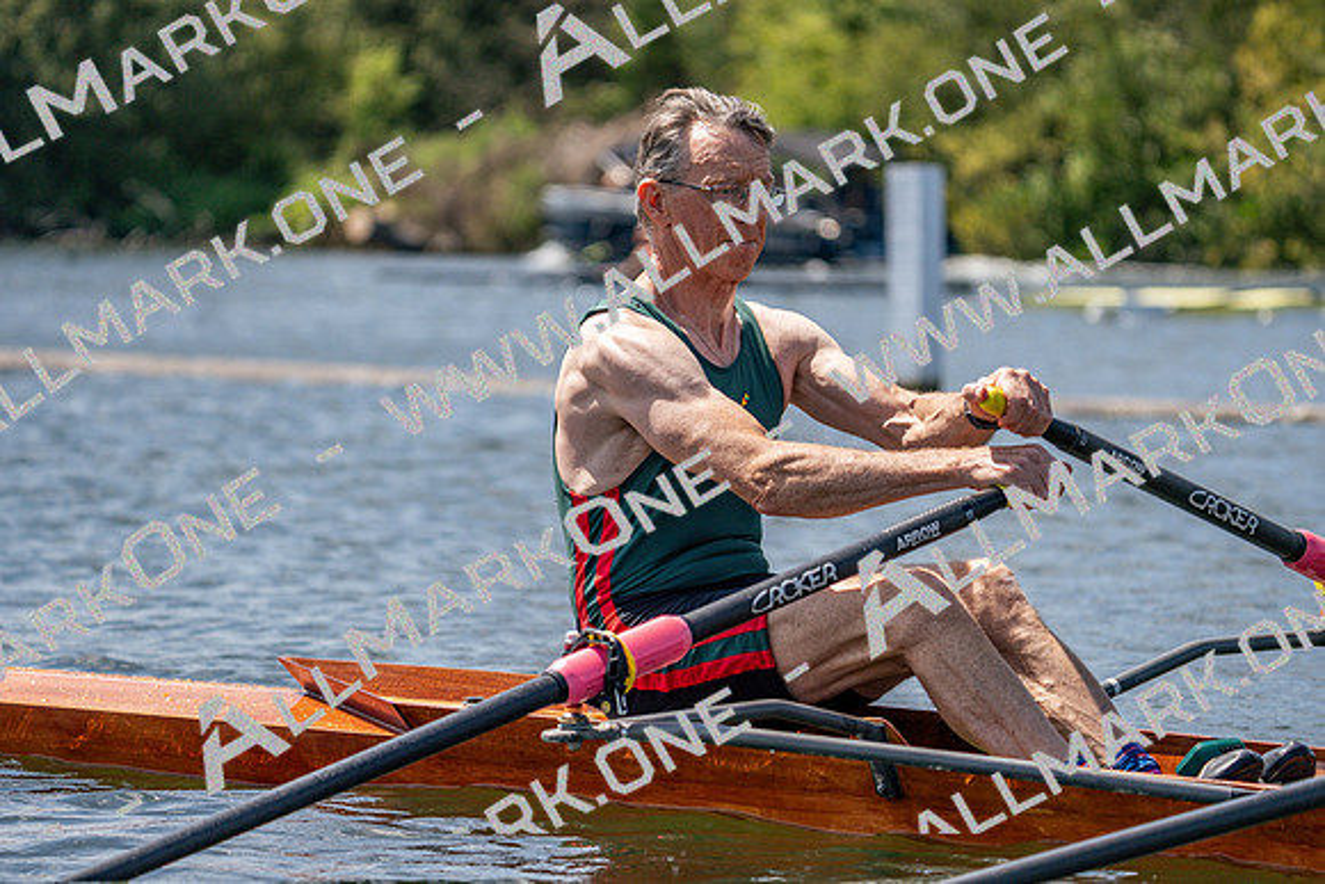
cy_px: 442
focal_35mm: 216
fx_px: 7951
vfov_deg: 6.4
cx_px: 662
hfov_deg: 9.5
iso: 250
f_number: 5.6
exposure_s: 1/2000
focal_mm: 216
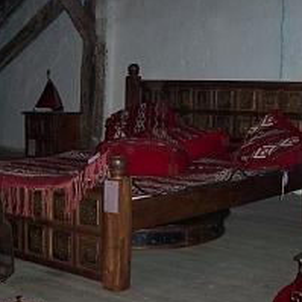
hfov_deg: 26.5
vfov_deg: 26.5
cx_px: 132
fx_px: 642
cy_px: 147
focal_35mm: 65
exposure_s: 1/30
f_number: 2.8
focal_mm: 8
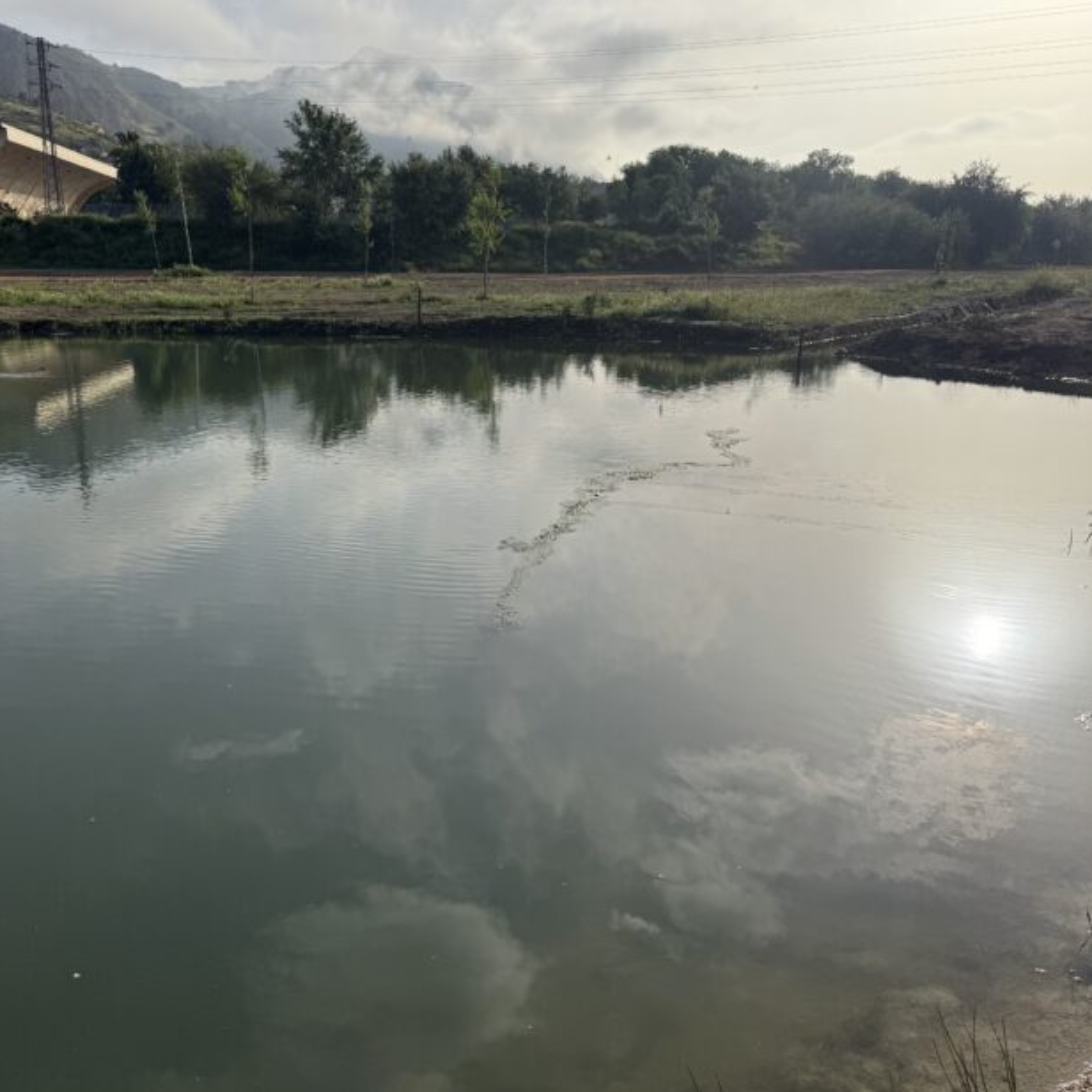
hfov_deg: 55.4
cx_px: 472
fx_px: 1035
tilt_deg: -14.1
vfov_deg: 55.6
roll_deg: +0.2
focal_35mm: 29
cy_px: 535
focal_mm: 6.76
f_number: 1.78
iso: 80
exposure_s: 1/10417
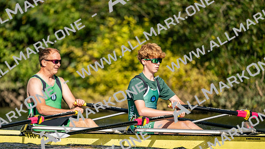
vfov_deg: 2.9
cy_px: 80
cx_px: 133
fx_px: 2959
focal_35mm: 421
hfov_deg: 5.1
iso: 220
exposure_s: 1/2500
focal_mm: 400
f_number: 4.5
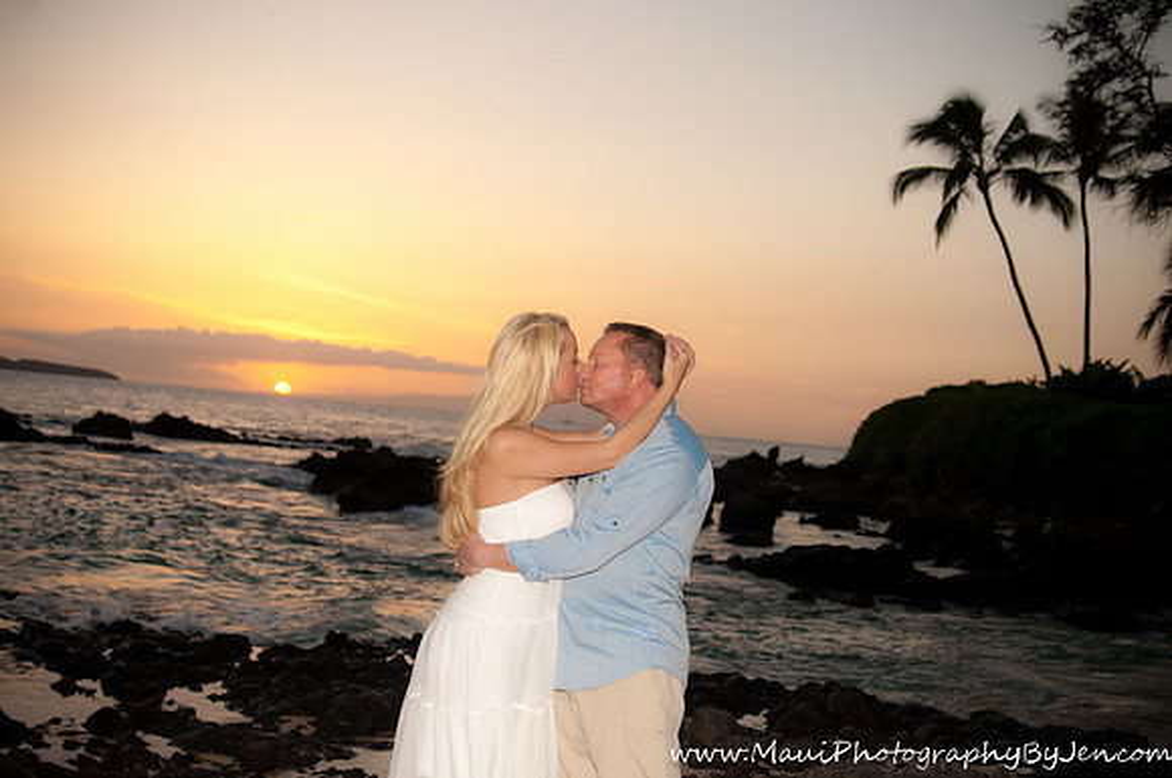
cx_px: 586
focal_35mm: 42
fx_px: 1365
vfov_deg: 31.8
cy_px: 389
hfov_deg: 46.5
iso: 800
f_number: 2.8
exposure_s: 1/1600
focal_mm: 28
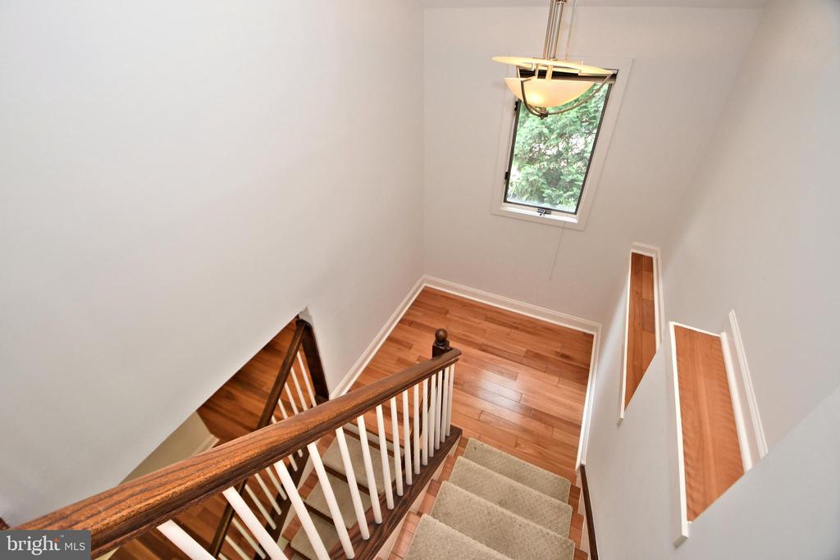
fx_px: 350
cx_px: 420
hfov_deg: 100.4
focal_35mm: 15
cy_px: 280
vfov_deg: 77.3
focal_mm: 10
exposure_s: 1/100
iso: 800
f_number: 4.5
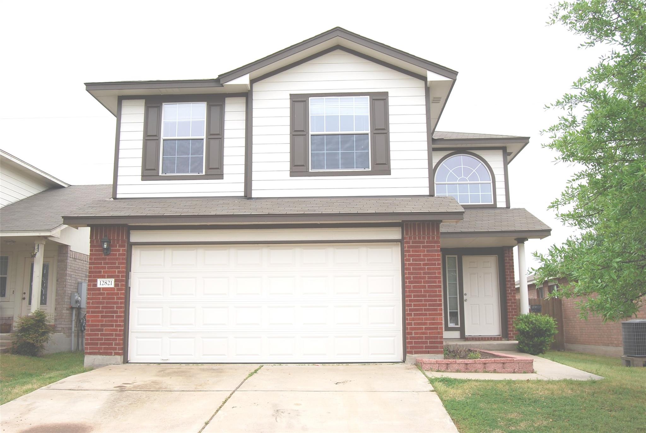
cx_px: 323
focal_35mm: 34
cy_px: 216
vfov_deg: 38.5
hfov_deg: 55.0
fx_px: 620
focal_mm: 23
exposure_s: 1/250
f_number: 8
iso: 100
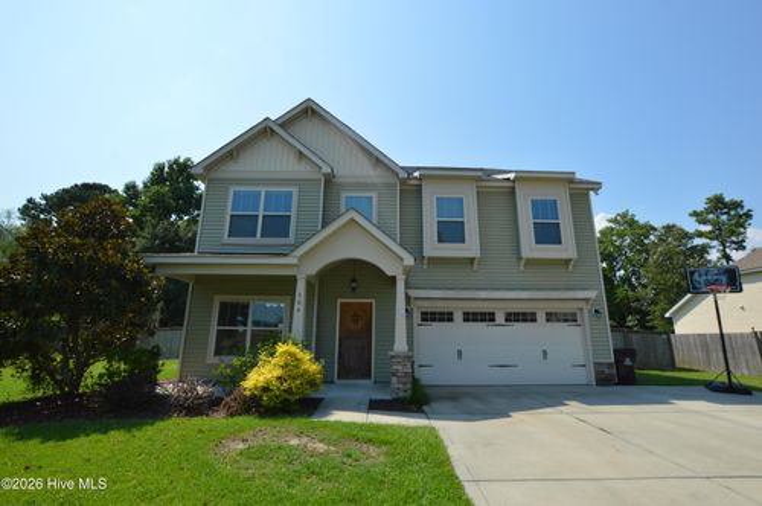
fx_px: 317
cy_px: 253
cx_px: 381
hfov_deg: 100.5
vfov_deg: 77.2
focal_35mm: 15
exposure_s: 1/250
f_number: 8
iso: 100
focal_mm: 10
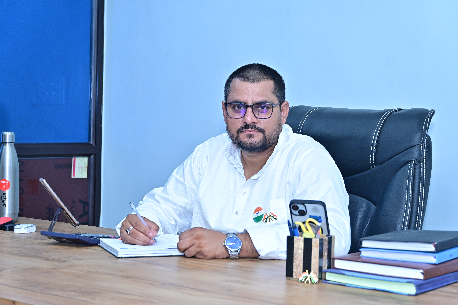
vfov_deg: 21.1
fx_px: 821
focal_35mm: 64
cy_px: 152
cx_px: 229
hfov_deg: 31.2
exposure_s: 1/125
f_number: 4.5
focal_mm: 43
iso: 640
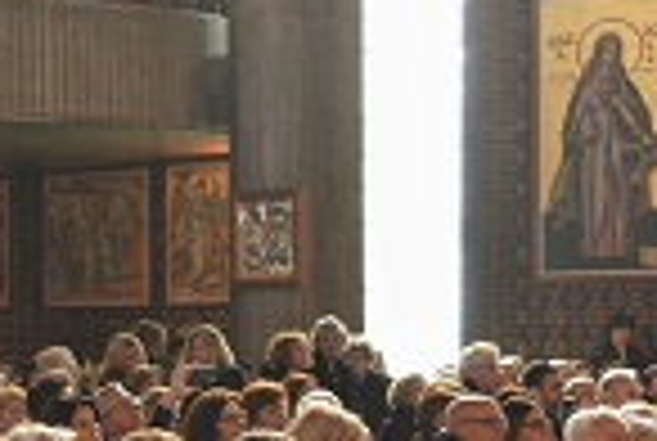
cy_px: 418
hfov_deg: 15.4
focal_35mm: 123
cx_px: -328
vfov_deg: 11.1
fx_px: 2249
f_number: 4
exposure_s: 1/125
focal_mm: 20
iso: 560
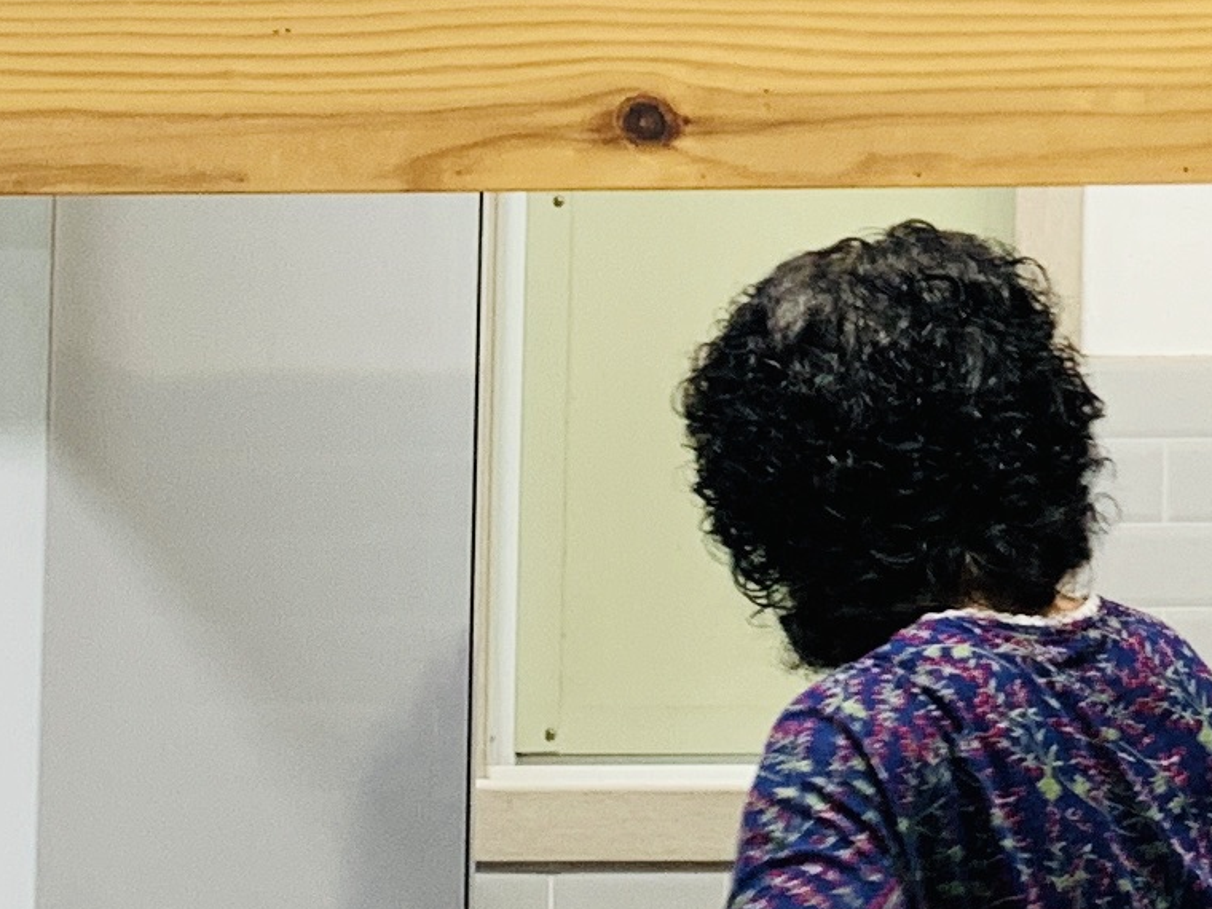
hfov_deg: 13.6
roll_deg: +0.3
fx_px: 4832
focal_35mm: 138
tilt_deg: +5.8
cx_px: 1702
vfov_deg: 10.1
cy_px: -818
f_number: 1.8
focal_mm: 4.25
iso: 50
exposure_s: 1/60
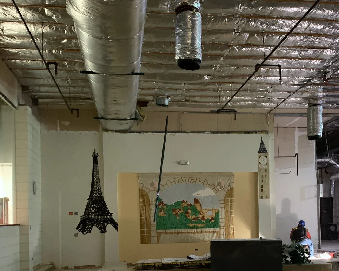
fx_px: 421
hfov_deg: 43.7
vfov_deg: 34.9
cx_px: 194
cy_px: 205
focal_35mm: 42
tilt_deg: +1.2
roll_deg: +2.9
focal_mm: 4.25
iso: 640
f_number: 1.8
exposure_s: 1/30
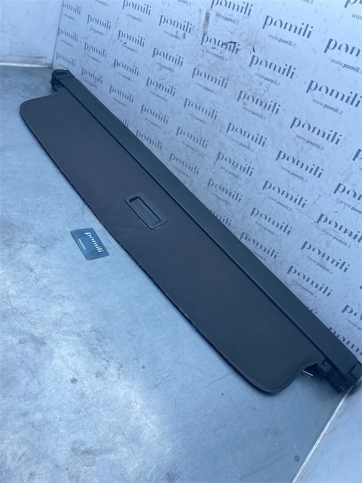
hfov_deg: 53.1
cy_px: 242
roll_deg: -29.4
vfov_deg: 67.3
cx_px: 181
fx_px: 363
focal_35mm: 26
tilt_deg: -39.7
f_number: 1.8
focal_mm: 4.25
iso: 32
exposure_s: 1/905
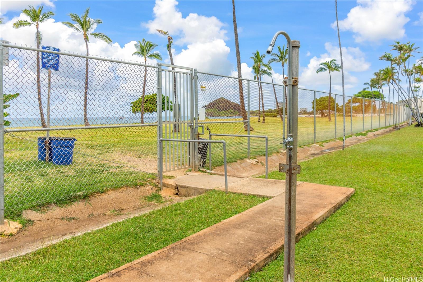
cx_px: 212
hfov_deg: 67.4
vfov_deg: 47.9
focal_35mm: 27
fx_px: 317
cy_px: 141
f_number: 8
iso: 125
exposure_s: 1/250
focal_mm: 18
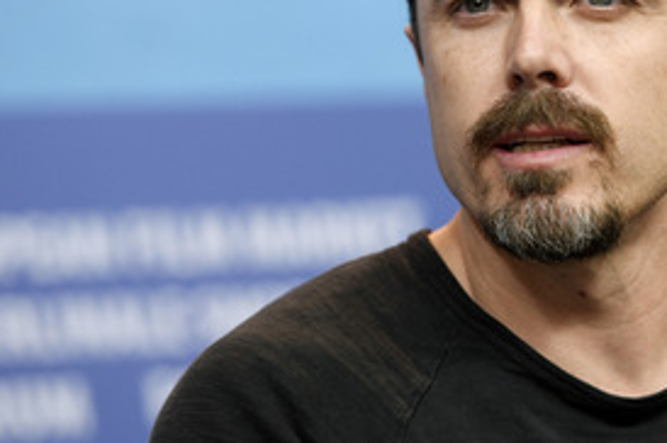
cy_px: 85
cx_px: 495
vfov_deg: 5.5
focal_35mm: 247
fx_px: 4571
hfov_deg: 8.3
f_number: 3.5
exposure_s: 1/250
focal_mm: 150
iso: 1000
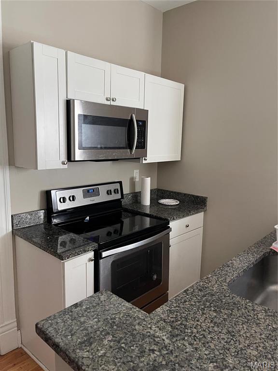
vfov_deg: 69.4
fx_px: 268
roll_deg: -0.4
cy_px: 186
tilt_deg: -5.5
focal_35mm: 25
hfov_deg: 54.9
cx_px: 139
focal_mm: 5.1
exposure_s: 1/60
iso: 320
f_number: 1.6
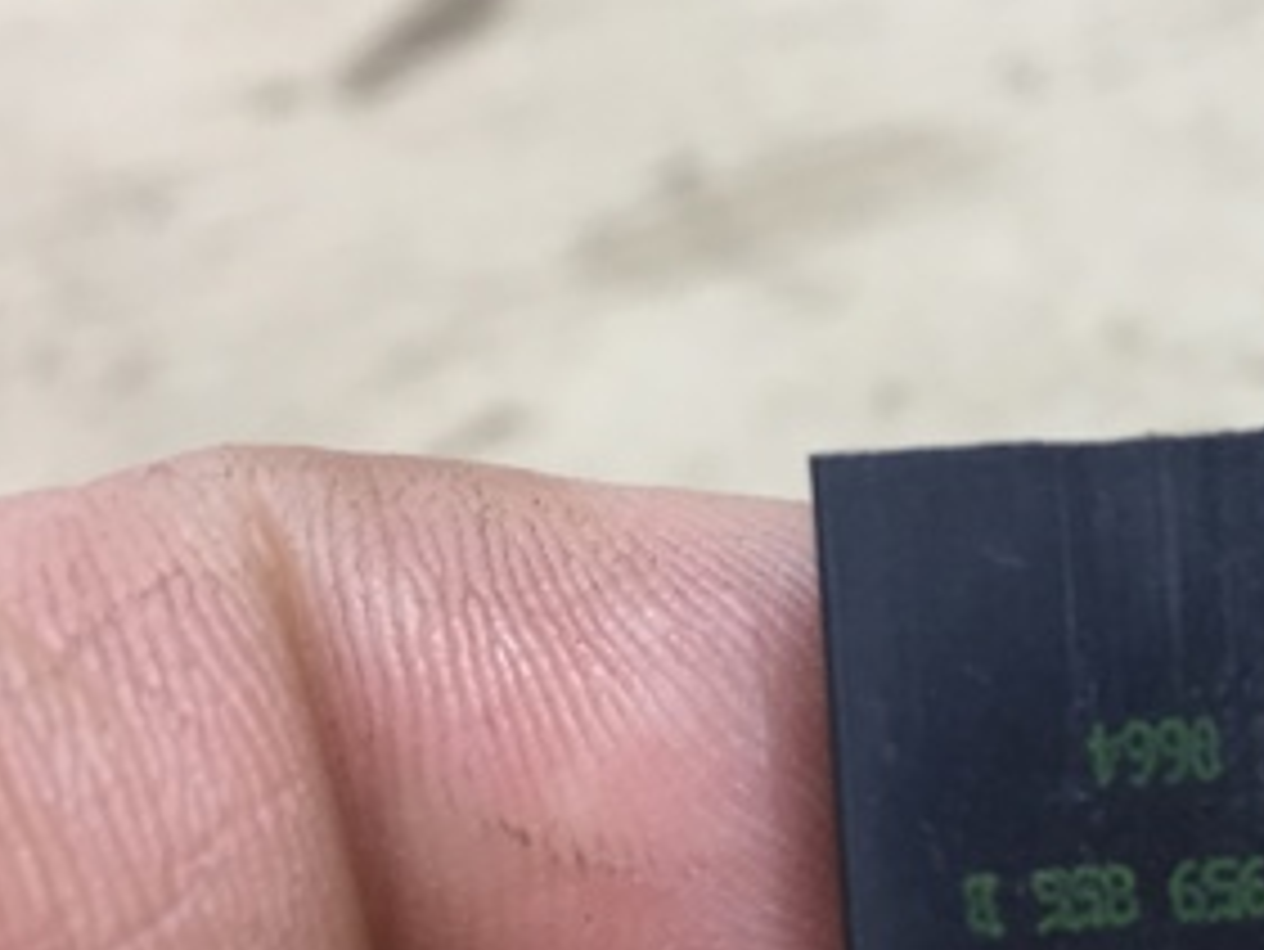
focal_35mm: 66
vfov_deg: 22.2
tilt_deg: -37.5
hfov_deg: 27.7
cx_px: 1260
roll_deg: +11.8
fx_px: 2411
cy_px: 635
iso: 100
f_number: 2.2
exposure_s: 1/33
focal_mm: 4.15
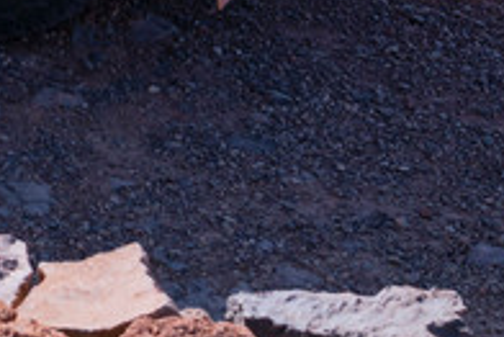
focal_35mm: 171
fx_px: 2396
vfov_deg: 7.2
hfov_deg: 11.2
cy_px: -659
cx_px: -383
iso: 250
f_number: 6.3
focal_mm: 28
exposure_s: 1/250
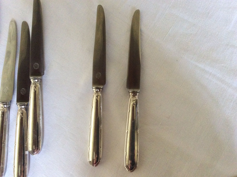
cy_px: 88
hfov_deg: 56.9
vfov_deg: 44.1
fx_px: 219
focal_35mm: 32
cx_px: 118
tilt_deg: -81.6
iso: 320
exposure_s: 1/25
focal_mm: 3.3
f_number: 2.4
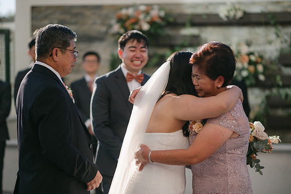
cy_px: 97
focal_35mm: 85
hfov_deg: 23.9
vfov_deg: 16.1
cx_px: 146
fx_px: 687
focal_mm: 85
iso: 64
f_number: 1.8
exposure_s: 1/4000
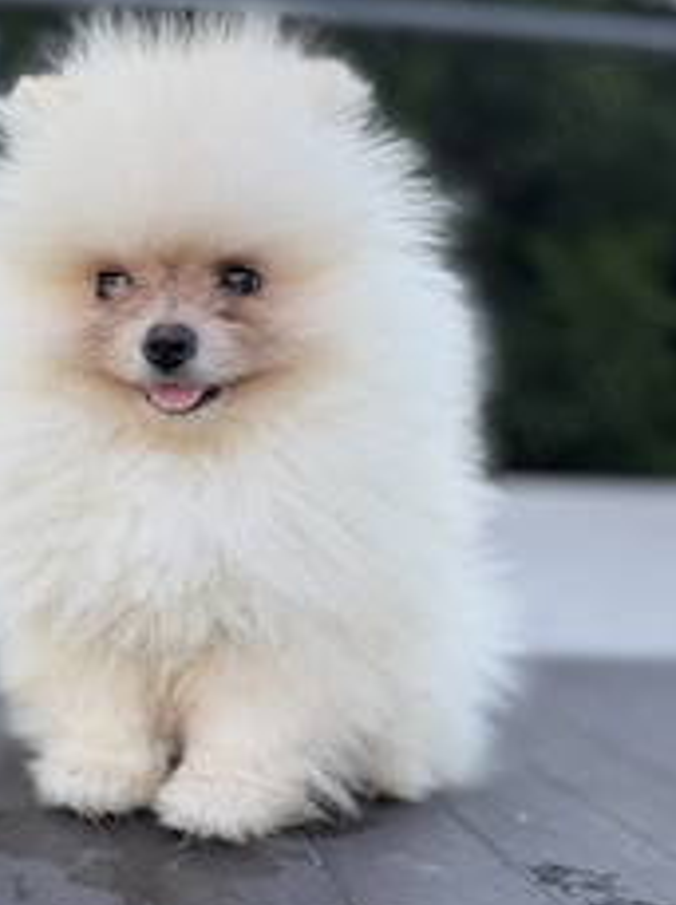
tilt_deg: +3.4
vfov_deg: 44.9
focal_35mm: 42
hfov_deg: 33.8
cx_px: 202
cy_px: 454
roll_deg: -1.8
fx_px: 1097
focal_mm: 6.76
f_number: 1.78
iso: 80
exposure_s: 1/567
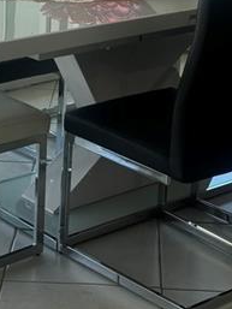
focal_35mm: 112
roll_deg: -2.3
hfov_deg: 13.2
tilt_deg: -11.3
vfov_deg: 17.0
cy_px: -25
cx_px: 130
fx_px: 1000
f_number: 1.78
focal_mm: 6.76
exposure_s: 1/331
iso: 80
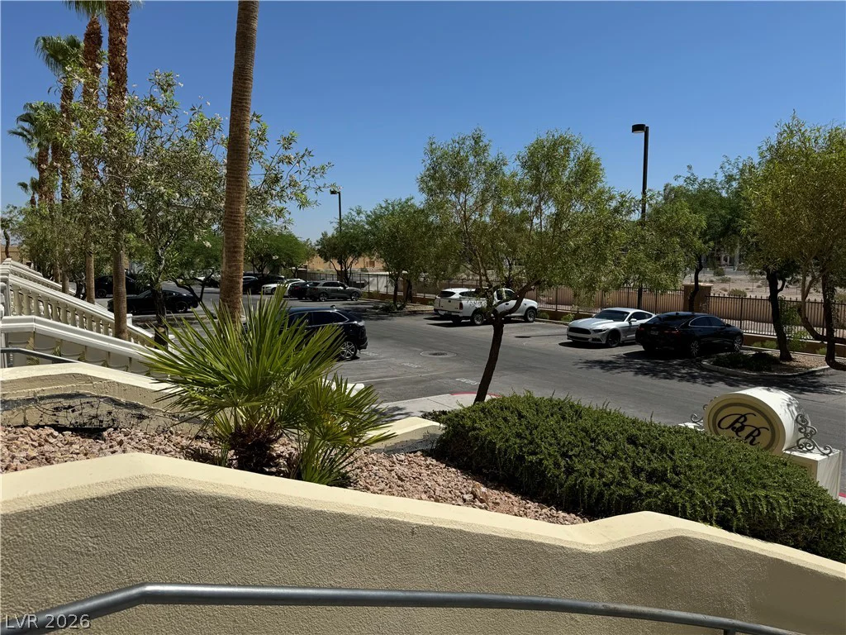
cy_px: 318
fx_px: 587
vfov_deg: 56.8
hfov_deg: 71.6
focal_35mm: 24
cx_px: 423
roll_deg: -0.3
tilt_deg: -7.0
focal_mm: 6.76
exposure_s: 1/7092
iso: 80
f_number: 1.78
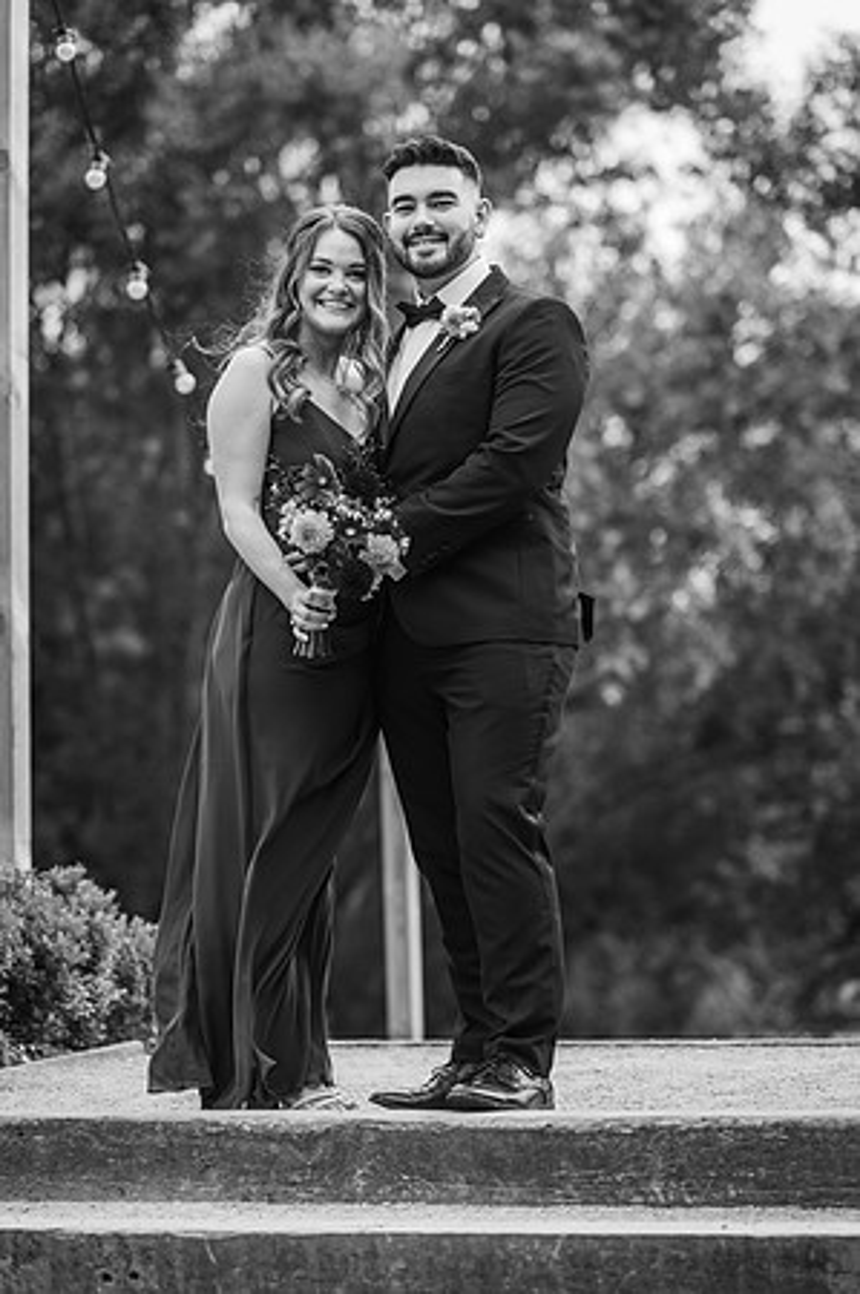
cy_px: 647
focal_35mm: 85
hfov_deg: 16.0
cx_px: 430
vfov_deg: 23.9
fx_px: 3053
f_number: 2.2
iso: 100
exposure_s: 1/500
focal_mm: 85
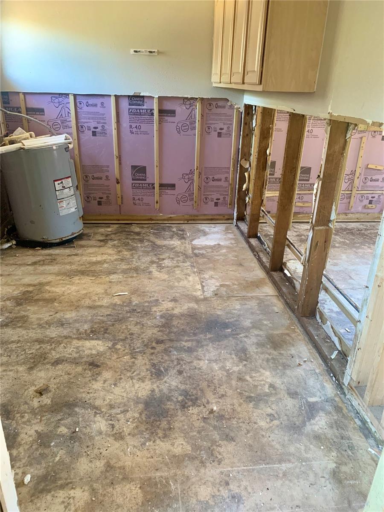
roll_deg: -1.2
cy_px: 256
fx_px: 385
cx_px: 192
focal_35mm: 26
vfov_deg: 67.3
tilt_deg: -23.6
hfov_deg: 53.1
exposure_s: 1/60
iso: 320
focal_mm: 4.25
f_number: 1.8
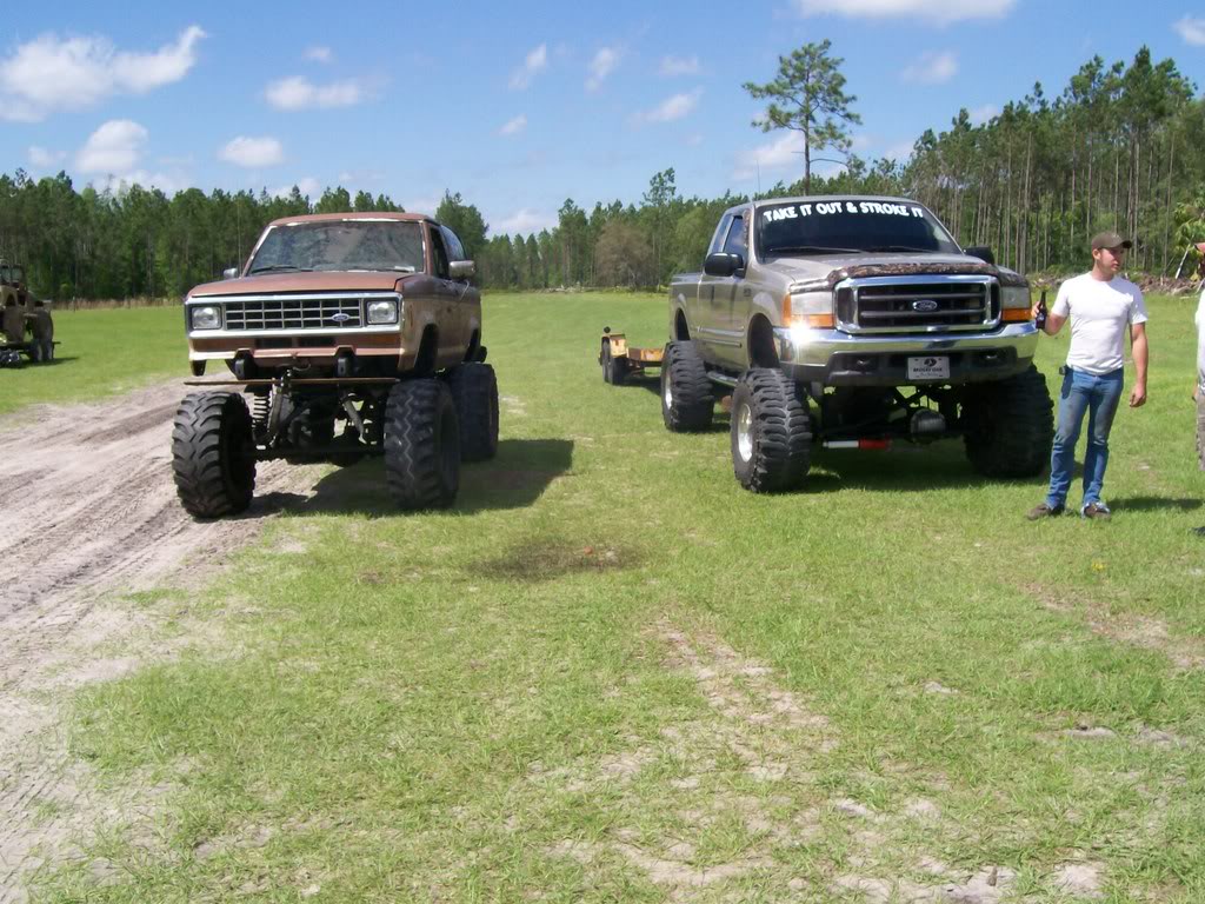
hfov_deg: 51.4
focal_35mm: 36
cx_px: 602
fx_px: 1253
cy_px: 452
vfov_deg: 39.7
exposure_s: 1/632
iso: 80
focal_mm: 6
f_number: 4.8
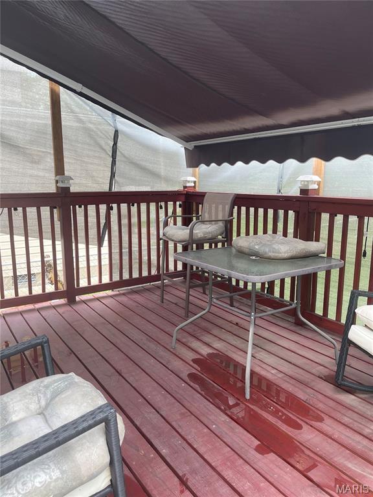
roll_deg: +1.3
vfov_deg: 69.4
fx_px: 359
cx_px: 186
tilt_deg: -11.2
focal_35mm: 25
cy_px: 248
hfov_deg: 54.9
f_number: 1.6
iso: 40
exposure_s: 1/121
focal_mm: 5.1
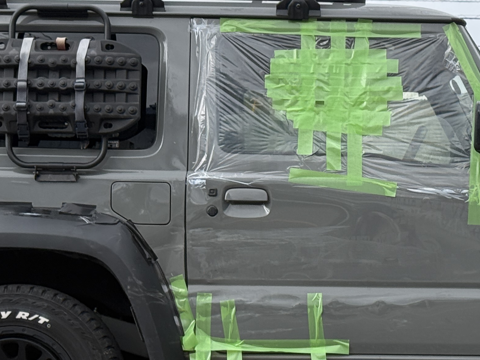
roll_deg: -1.4
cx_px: 347
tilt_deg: +3.4
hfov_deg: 15.8
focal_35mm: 124
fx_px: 1720
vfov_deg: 11.9
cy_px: 222
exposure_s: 1/1980
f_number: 1.78
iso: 100
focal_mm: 6.76
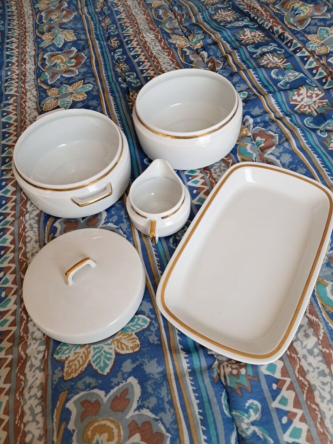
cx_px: 166
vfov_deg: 65.3
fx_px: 346
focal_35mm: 27
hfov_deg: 51.4
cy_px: 222
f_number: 1.8
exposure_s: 1/50
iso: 64
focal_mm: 4
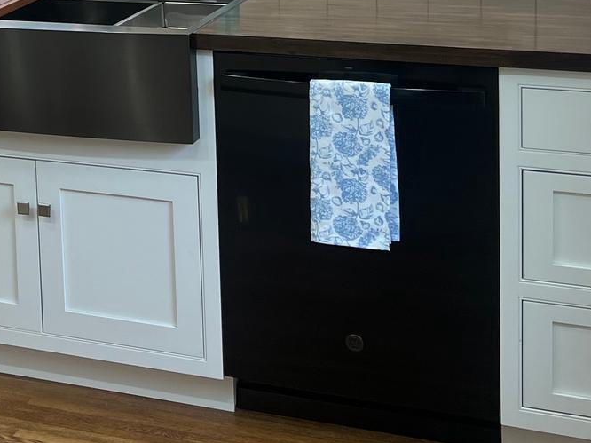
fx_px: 1365
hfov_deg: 23.8
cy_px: -81
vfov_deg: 17.6
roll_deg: +2.3
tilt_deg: -7.8
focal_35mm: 80
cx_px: 65
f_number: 1.5
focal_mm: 5.7
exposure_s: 1/120
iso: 80
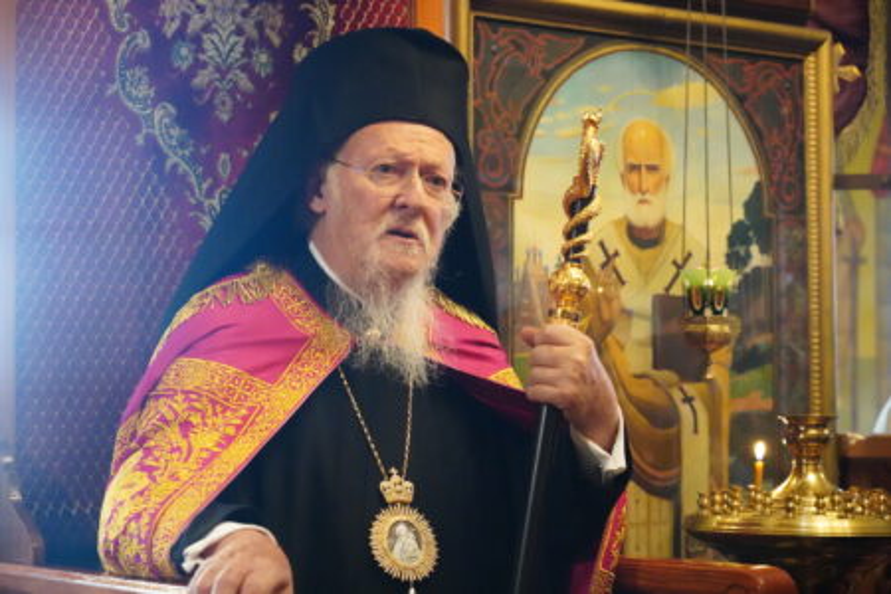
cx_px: 446
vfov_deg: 15.9
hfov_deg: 23.6
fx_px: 2128
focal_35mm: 86
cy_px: 297
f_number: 5
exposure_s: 1/160
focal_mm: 86
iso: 20000
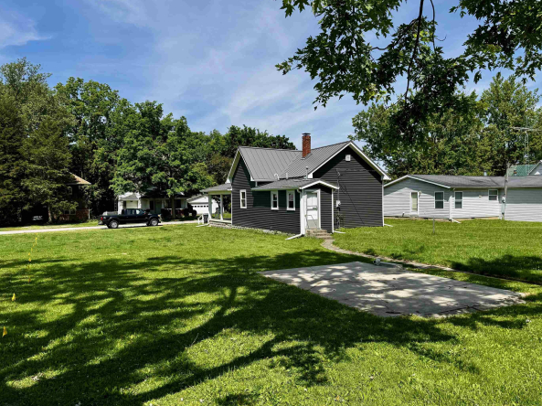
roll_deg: +0.2
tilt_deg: -1.6
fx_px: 422
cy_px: 214
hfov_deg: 65.2
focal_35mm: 27
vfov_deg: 51.3
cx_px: 295
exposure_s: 1/4049
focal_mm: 6.76
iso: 80
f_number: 1.78
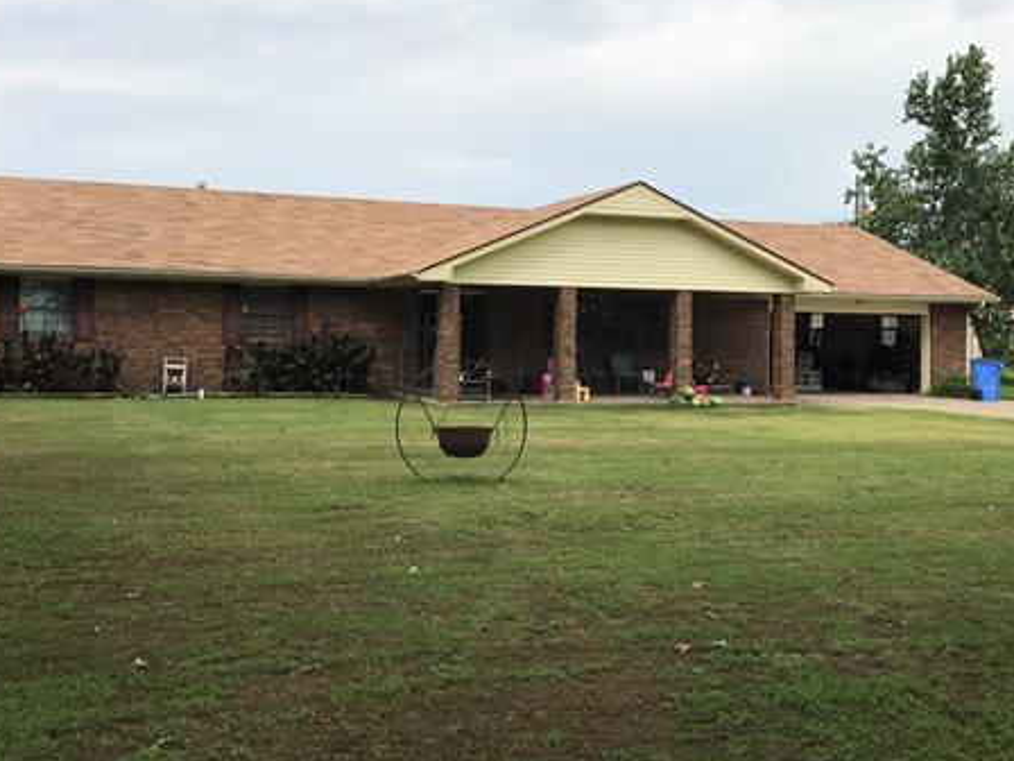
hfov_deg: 46.8
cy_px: 313
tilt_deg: +1.8
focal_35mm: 40
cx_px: 512
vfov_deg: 35.9
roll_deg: -0.6
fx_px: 1172
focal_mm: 3.99
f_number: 1.8
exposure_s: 1/2660
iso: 20
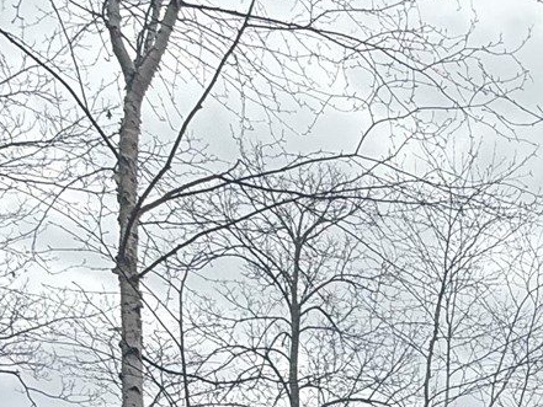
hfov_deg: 24.8
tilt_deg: -5.6
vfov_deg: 16.6
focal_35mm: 65
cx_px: 751
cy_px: 830
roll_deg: -0.2
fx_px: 1020
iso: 50
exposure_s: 1/1068
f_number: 2.2
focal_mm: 2.22
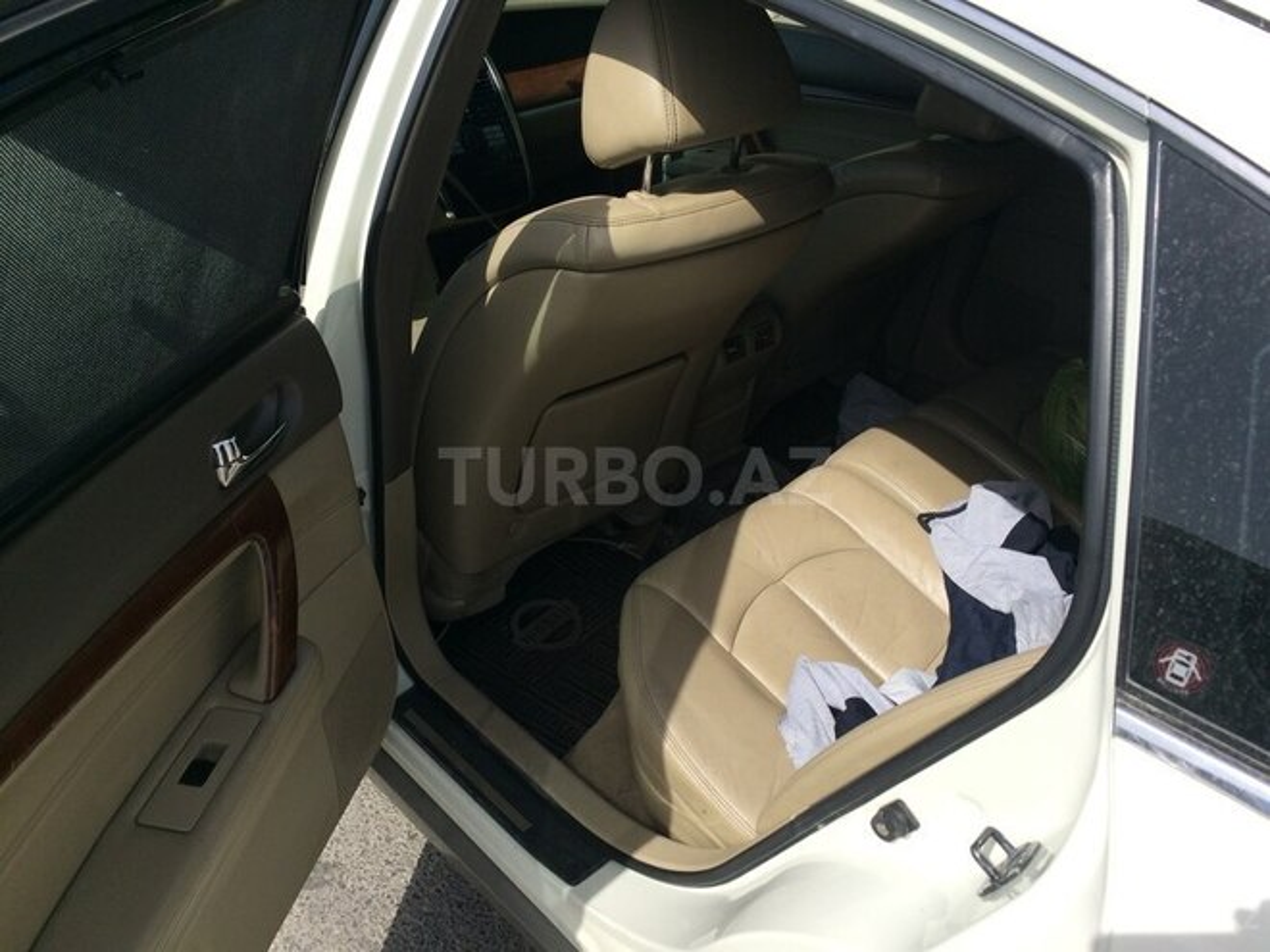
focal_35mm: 29
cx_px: 635
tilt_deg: -35.5
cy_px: 476
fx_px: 1064
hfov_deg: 61.7
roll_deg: -2.5
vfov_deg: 48.2
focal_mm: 4.15
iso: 32
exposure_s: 1/1466
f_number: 2.2
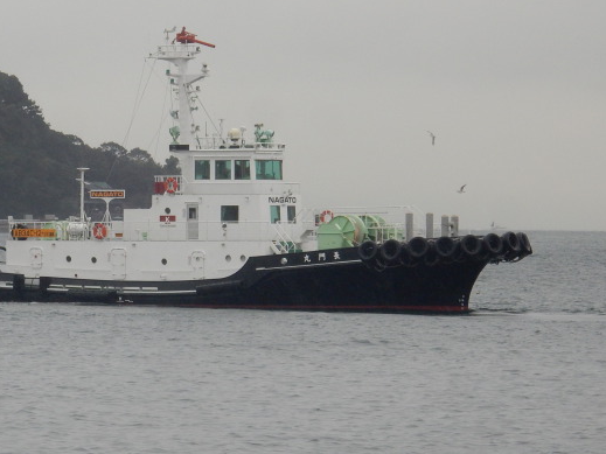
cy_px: 114
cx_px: 142
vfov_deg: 4.2
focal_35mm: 353
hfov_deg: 5.6
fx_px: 6178
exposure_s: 1/250
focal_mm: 40.9
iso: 250
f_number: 6.3
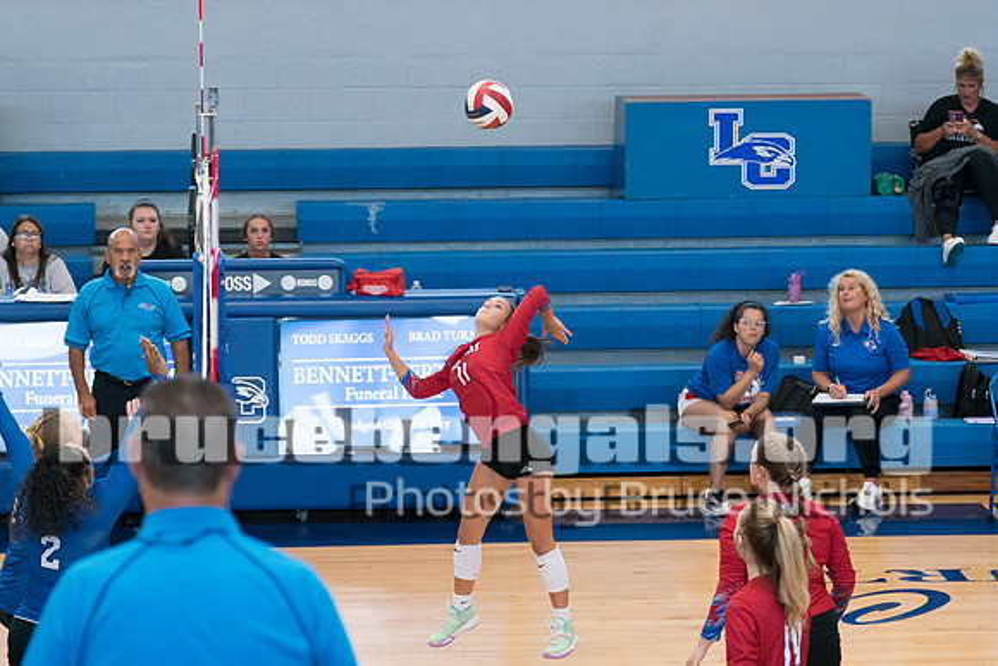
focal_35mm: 135
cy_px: 365
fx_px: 3731
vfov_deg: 10.2
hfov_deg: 15.2
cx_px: 502
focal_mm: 70
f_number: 2.8
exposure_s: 1/1250
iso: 3200
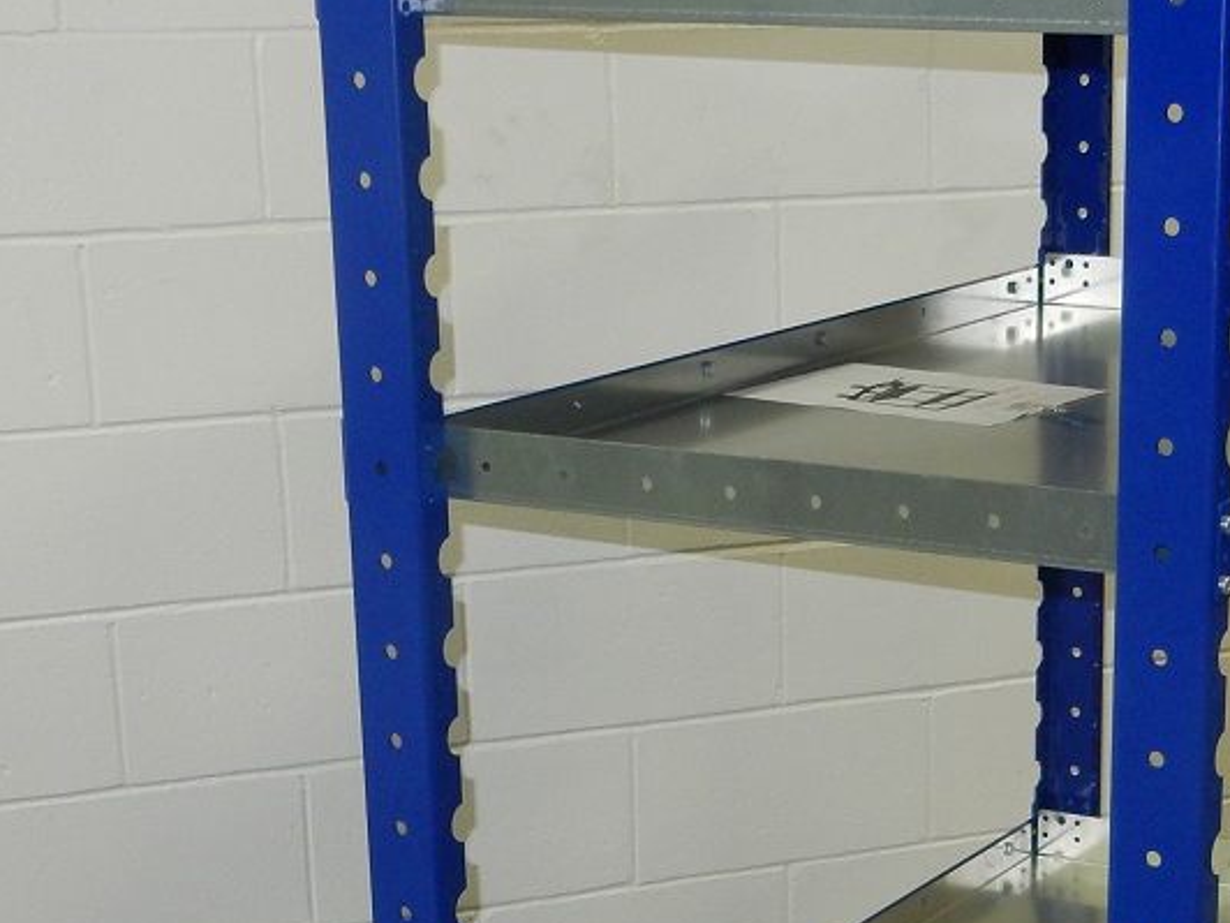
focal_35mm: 88
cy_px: 899
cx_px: 941
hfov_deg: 22.0
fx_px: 3127
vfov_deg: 16.5
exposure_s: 1/30
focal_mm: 6.4
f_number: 4
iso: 200
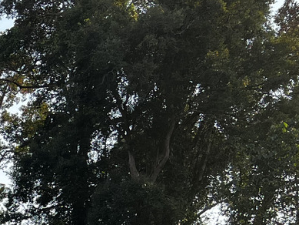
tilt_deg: +2.3
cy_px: 402
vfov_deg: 12.6
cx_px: -224
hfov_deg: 15.9
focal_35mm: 107
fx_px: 925
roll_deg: +0.6
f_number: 1.5
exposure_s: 1/1449
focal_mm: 5.7
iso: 50
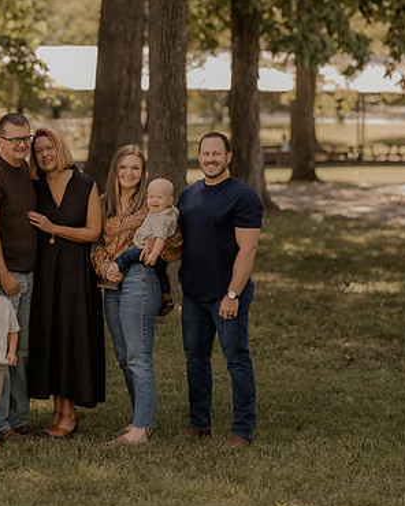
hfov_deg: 12.1
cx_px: 55
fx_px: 1903
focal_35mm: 127
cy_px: 262
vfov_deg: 15.2
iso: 3200
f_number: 2.2
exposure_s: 1/8000
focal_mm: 85
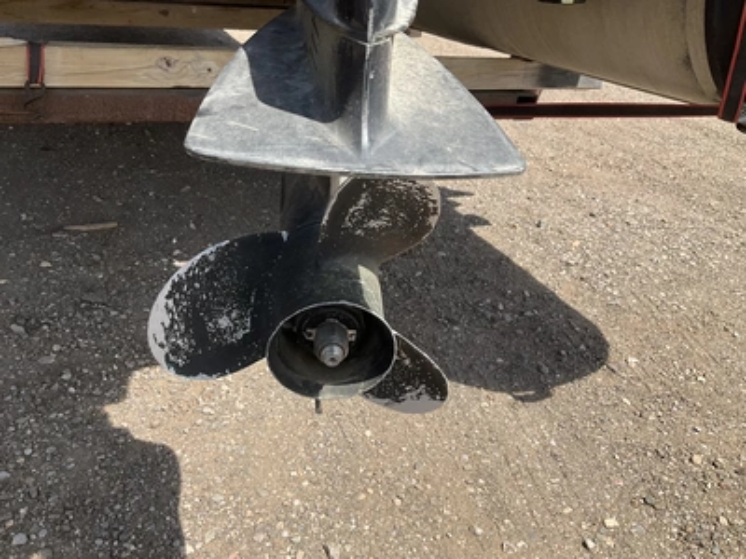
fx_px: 625
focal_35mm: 29
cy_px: 280
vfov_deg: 48.2
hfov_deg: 61.7
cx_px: 373
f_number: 1.8
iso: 25
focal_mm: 3
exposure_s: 1/898
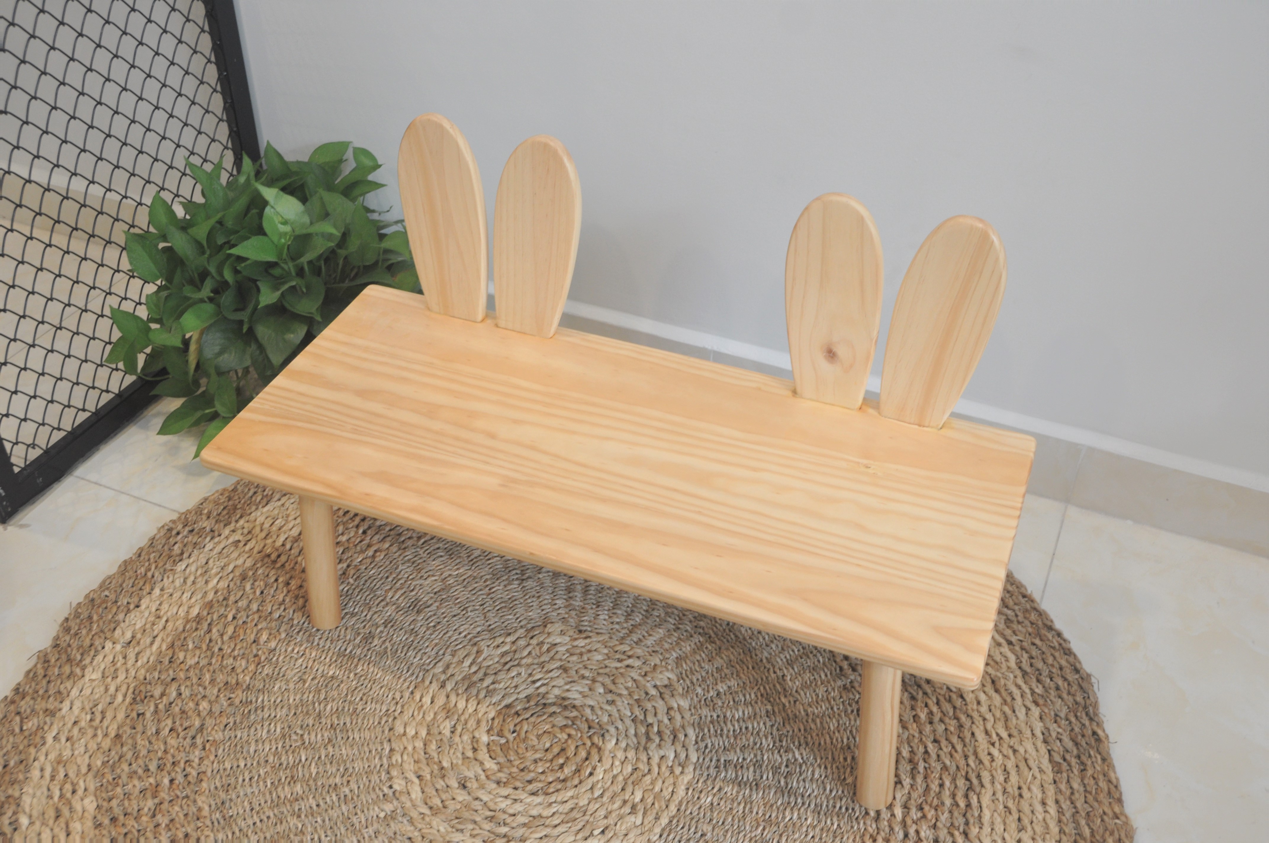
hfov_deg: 53.2
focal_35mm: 36
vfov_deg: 36.8
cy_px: 422
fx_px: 1267
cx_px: 634
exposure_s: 1/30
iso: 640
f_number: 5.6
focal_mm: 24
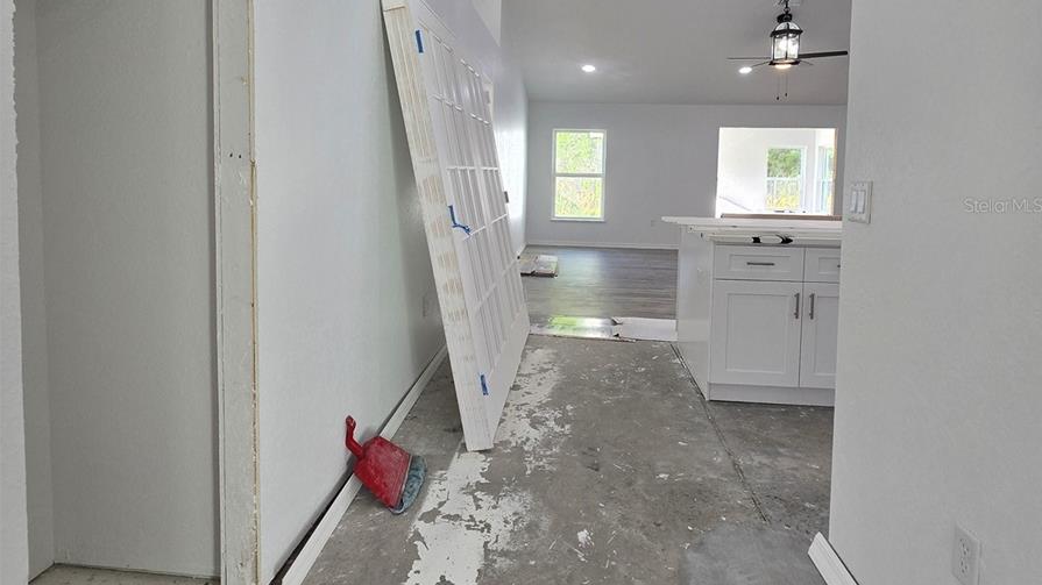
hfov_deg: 89.6
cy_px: 205
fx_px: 525
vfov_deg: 57.3
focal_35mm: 19
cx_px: 523
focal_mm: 2.2
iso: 80
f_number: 2.2
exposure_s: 1/120
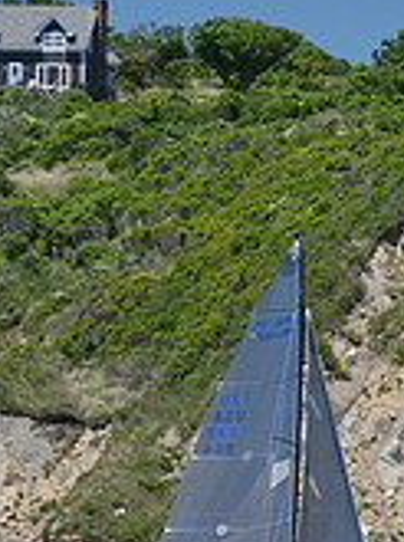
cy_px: 351
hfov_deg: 2.2
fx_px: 10592
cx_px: 258
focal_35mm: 678
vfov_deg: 2.9
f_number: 5
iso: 250
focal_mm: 200
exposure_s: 1/800
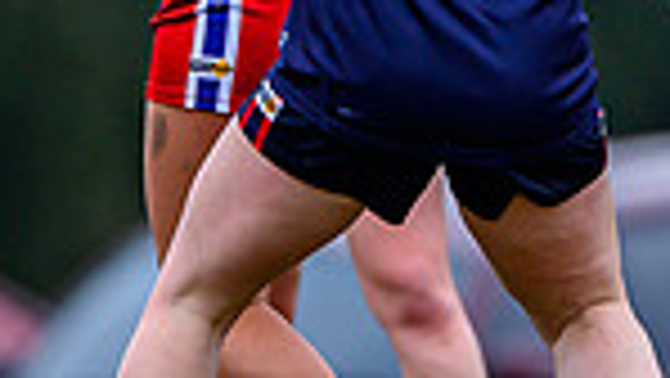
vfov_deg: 0.5
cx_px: 623
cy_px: -636
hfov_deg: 0.8
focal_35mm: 2674
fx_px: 47531
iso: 500
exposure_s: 1/1600
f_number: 4
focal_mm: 500
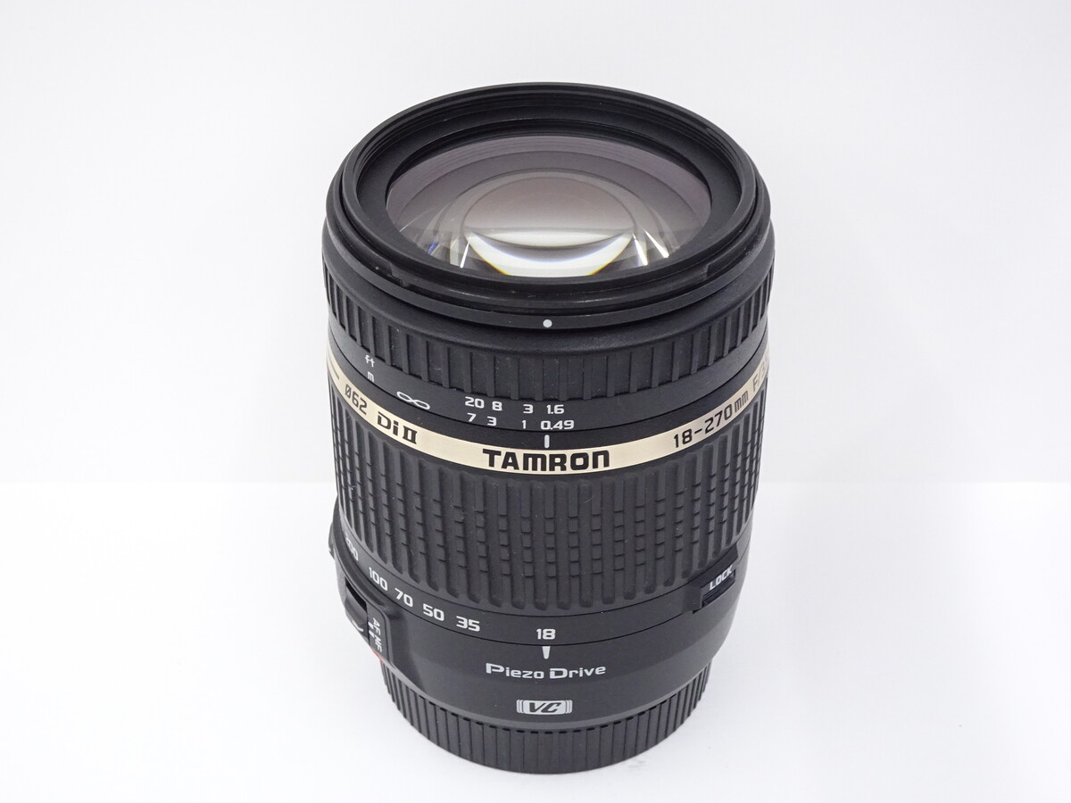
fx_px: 1671
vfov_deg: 27.0
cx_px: 536
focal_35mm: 54
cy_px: 402
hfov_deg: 35.5
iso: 500
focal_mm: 9.18
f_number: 4.5
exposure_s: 1/60
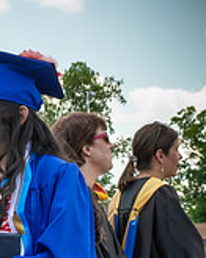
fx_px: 1282
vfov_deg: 11.2
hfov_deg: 9.1
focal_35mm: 168
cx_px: -16
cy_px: 340
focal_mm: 29
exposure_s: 1/320
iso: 200
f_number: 7.1
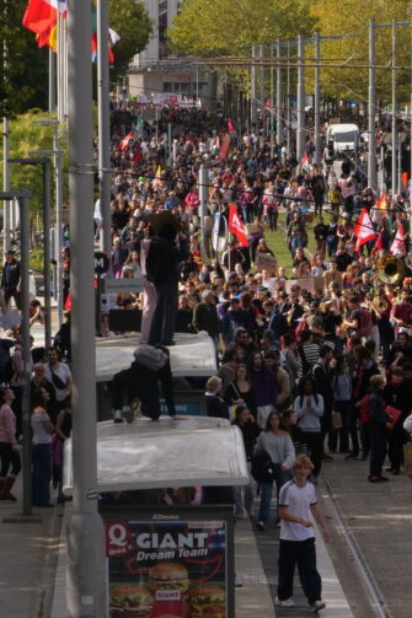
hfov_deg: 5.4
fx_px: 4363
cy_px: 262
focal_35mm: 254
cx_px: 444
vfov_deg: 8.1
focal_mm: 60
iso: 200
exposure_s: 1/125
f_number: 16
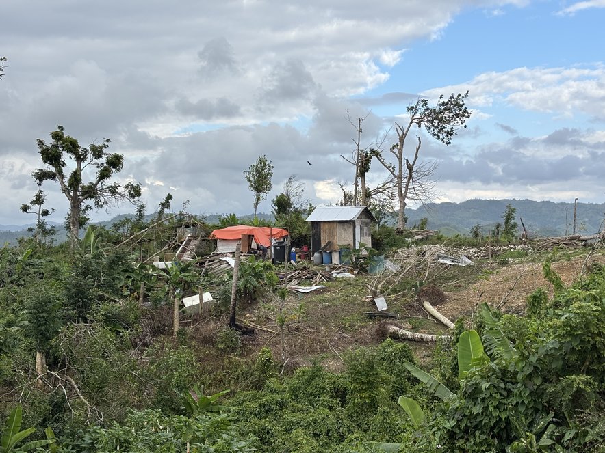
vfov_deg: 28.0
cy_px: 226
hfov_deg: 36.8
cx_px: 302
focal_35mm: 52
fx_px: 909
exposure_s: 1/1592
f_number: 1.6
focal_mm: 5.96
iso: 32
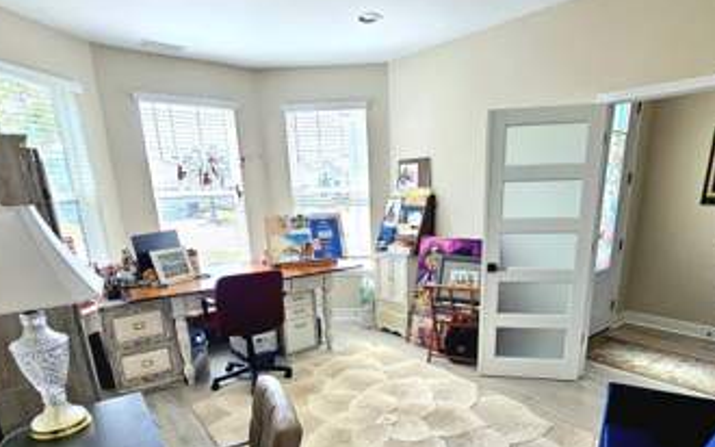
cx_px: 384
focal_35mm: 20
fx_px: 390
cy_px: 309
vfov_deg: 57.8
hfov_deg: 84.9
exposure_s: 1/120
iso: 50
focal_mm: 2.2
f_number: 2.2
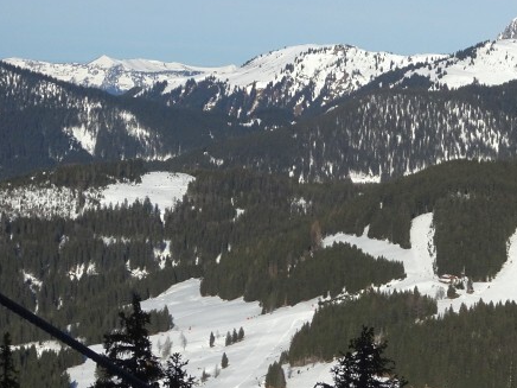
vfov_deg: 12.1
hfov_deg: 16.1
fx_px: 1822
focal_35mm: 122
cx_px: 372
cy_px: 184
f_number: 4.5
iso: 80
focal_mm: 8.84
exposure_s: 1/1250
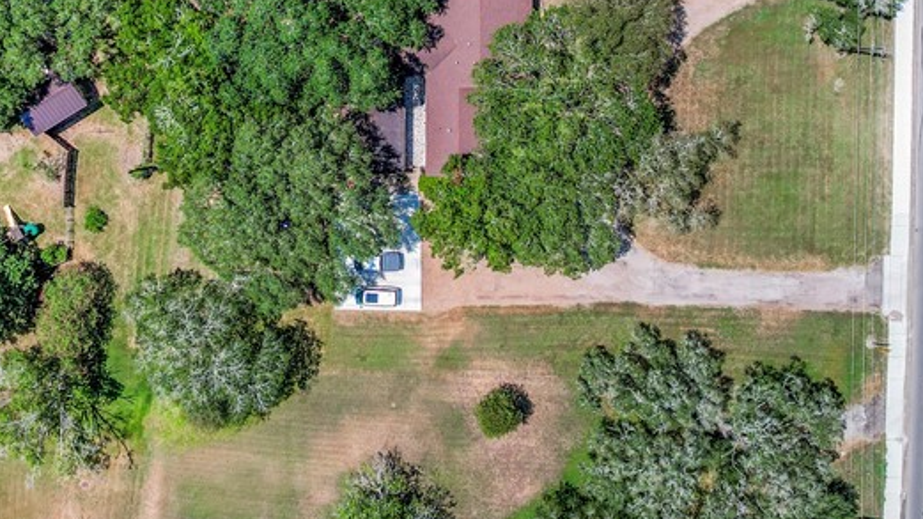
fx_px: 1175
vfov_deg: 24.4
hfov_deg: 42.9
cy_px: 81
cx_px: 420
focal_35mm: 48
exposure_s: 1/250
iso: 100
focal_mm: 8.38
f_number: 2.8
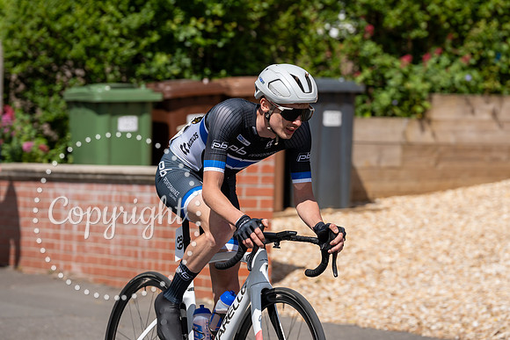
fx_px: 2791
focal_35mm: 197
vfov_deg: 7.0
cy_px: 170
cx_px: 255
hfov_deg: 10.4
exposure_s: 1/1000
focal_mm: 197
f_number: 5.6
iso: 200
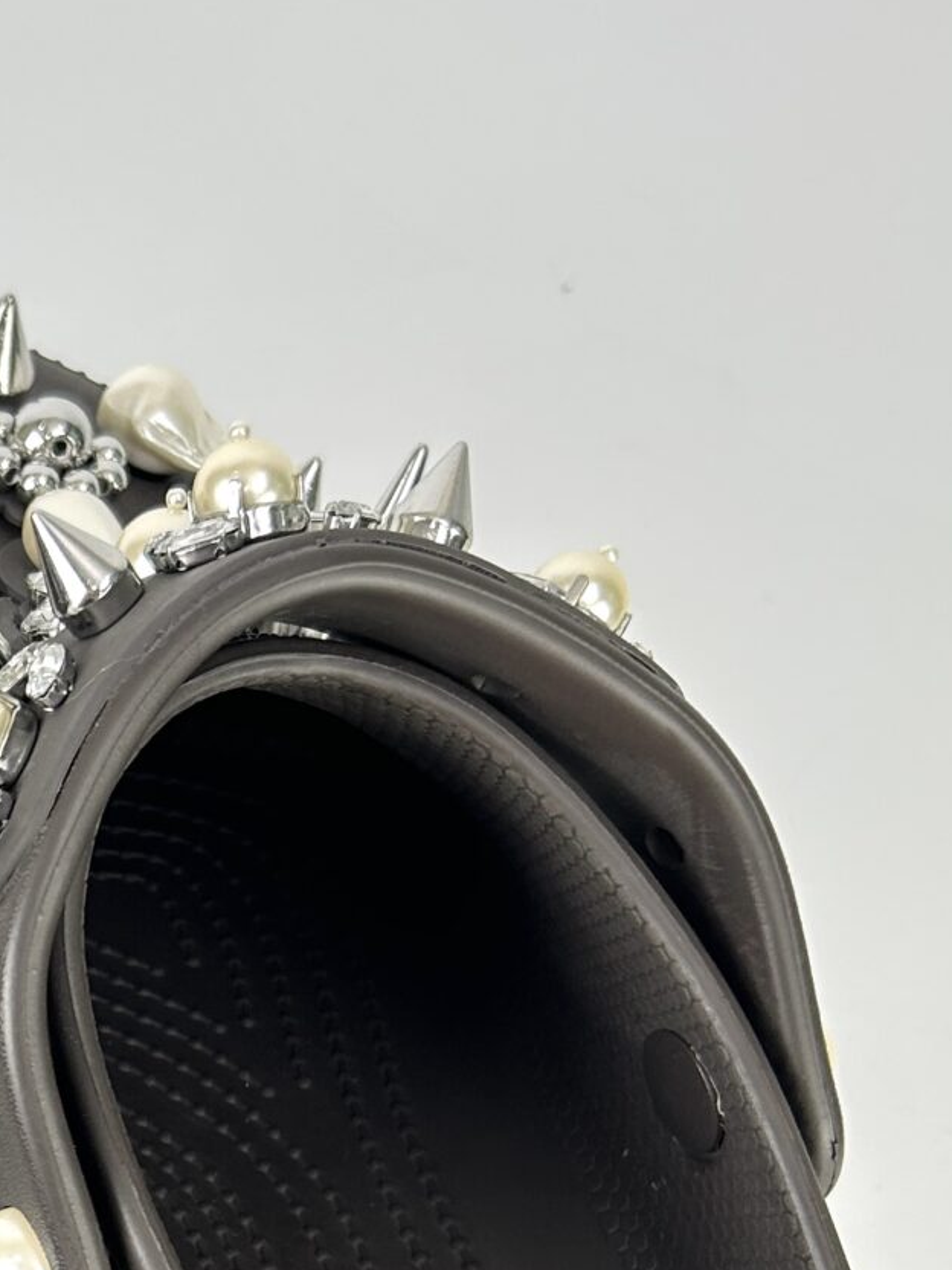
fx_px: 2934
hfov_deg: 17.1
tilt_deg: -58.2
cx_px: -345
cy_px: 1188
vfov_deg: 23.6
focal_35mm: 80
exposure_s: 1/100
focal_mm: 5.7
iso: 40
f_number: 1.5
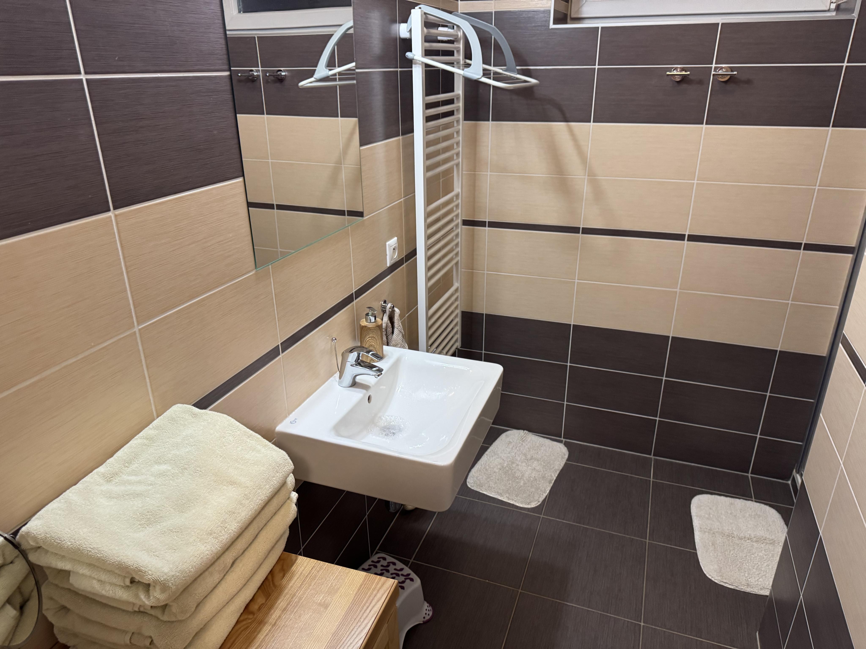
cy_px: 324
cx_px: 433
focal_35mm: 24
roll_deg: +0.5
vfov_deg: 56.8
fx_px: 600
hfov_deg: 71.6
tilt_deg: -21.5
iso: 400
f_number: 1.78
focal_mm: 6.76
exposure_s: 1/50
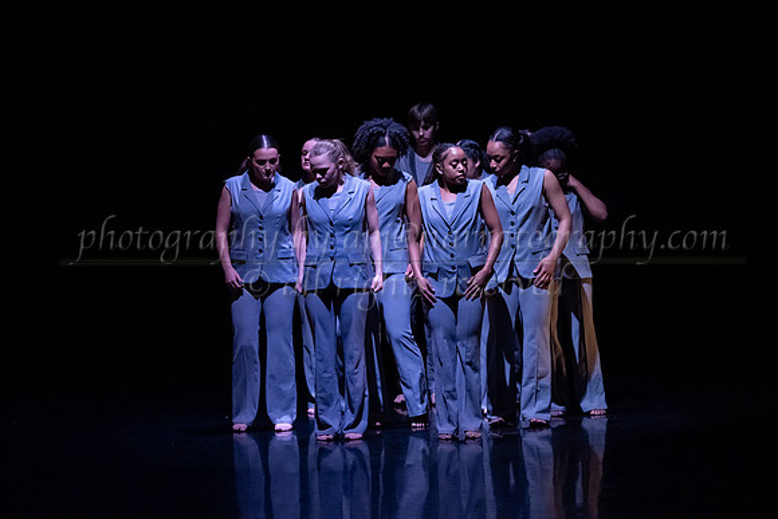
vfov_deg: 16.0
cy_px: 262
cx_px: 379
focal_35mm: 86
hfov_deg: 23.8
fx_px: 1849
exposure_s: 1/320
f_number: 4
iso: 4000
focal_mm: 75
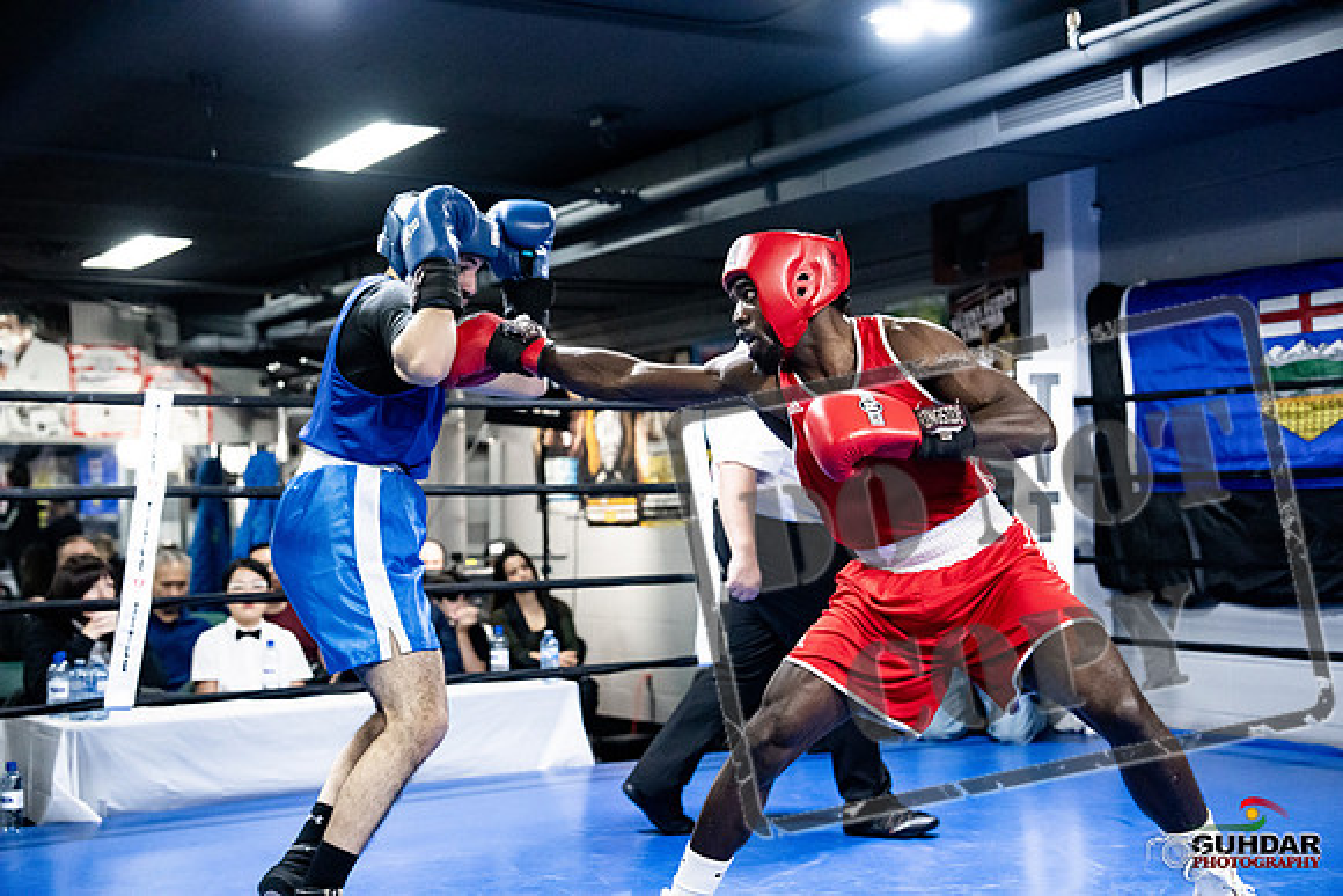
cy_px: 448
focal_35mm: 52
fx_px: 1940
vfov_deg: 26.0
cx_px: 672
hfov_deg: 38.2
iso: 8000
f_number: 2.8
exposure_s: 1/1000
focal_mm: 52
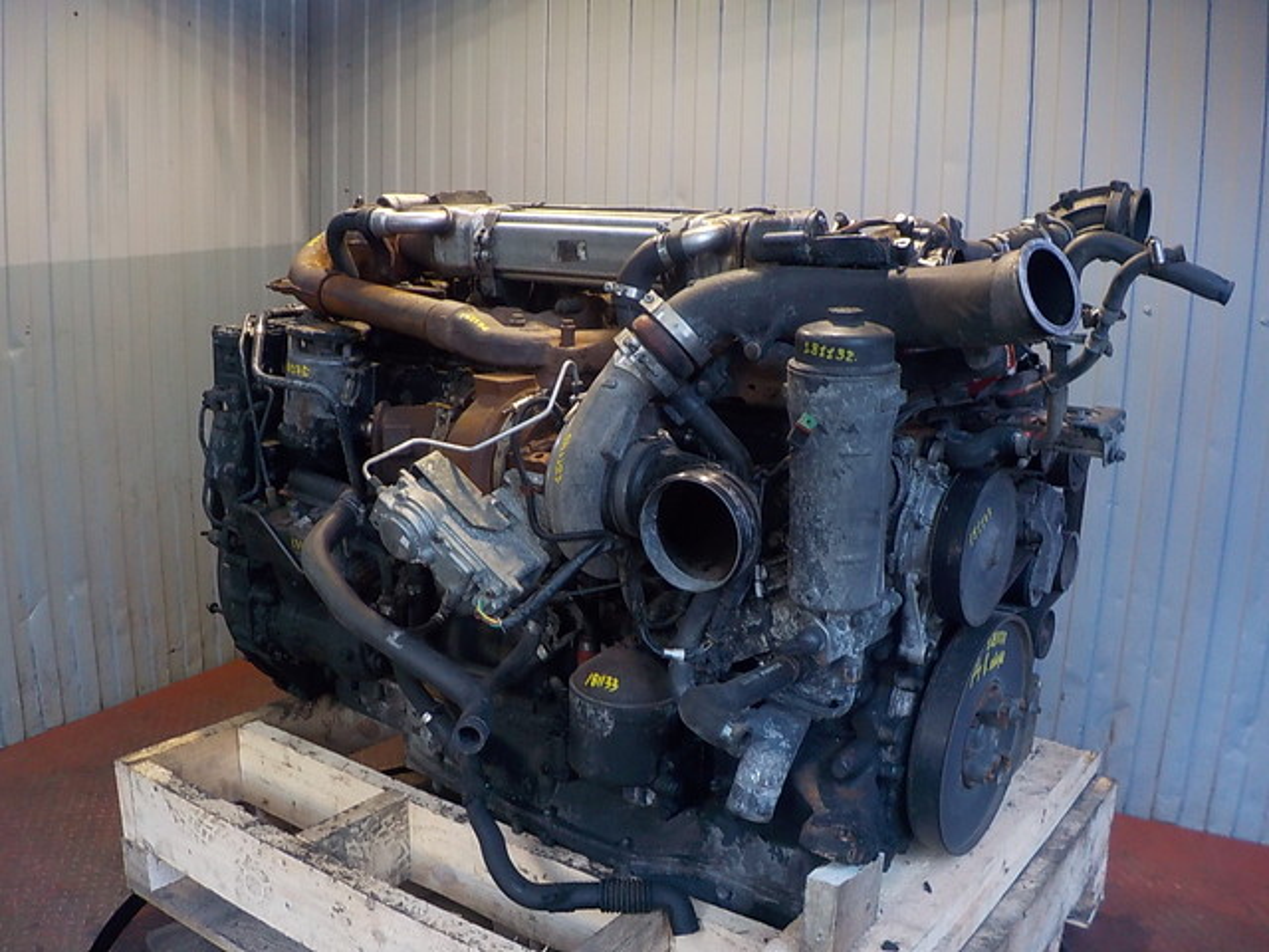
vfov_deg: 46.8
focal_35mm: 30
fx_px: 1100
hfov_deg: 60.0
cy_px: 476
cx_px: 634
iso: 250
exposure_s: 1/30
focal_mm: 4.1
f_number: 3.3
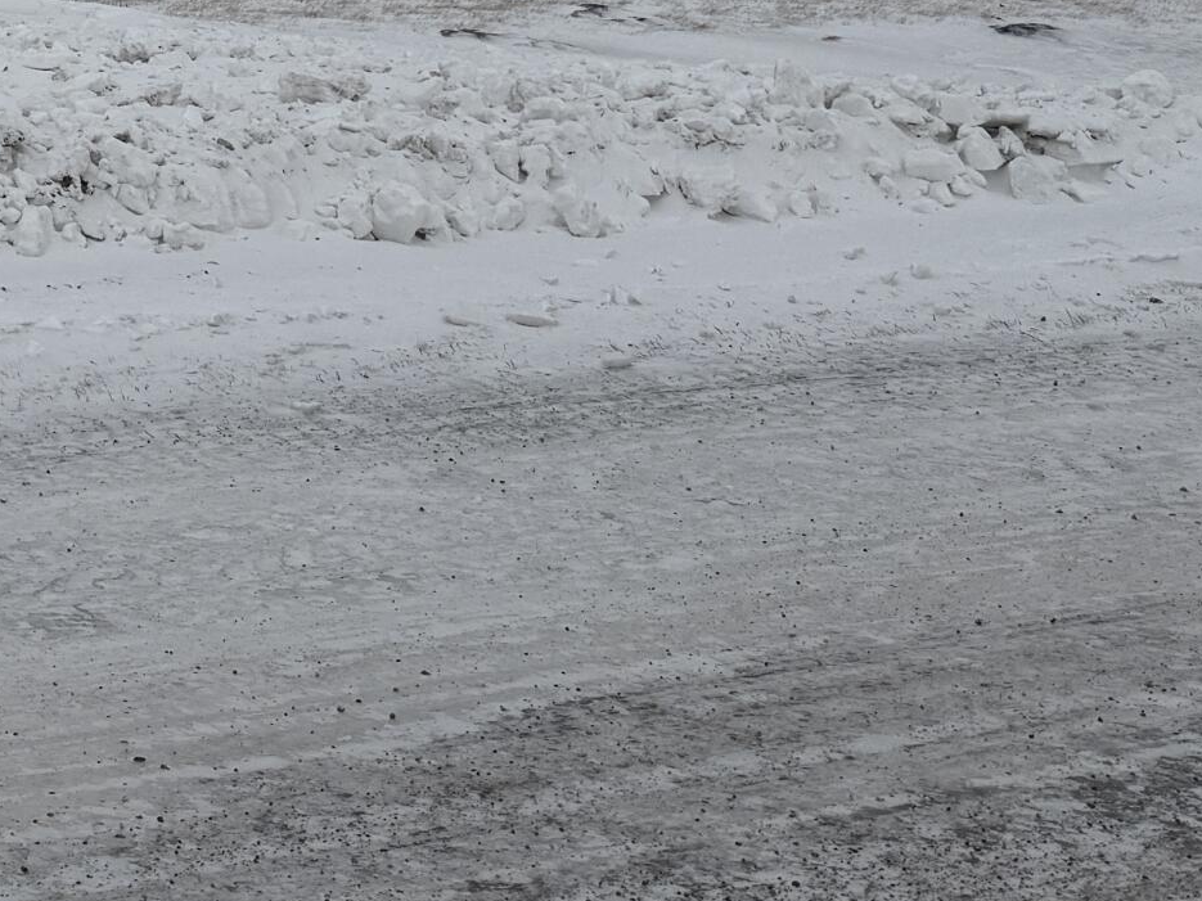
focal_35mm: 77
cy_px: -451
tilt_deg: +4.1
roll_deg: -1.4
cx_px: -485
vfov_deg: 17.3
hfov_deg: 22.0
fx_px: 2673
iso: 80
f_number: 1.78
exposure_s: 1/8130
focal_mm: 6.76
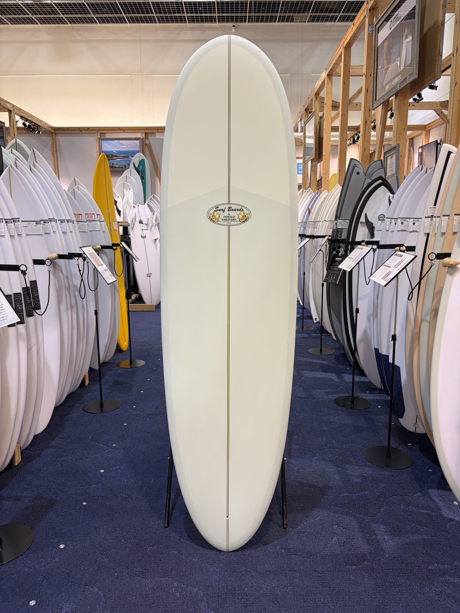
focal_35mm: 26
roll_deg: +0.6
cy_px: 306
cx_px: 230
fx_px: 461
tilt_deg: -9.7
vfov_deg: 67.3
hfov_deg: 53.1
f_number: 1.6
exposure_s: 1/120
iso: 125
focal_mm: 5.96
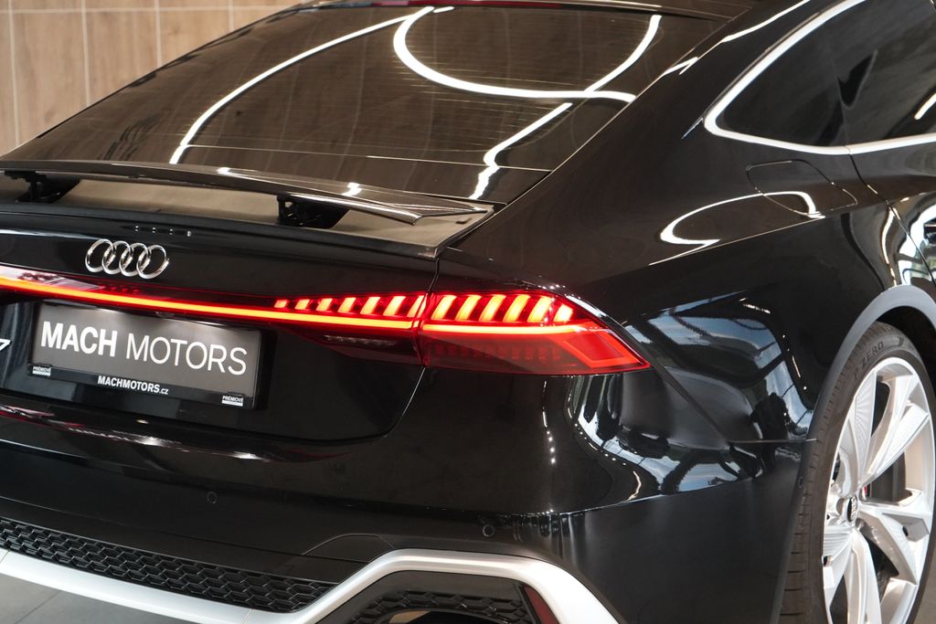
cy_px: 312
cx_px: 468
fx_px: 1820
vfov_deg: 19.5
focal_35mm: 70
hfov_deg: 28.8
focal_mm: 70
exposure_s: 1/160
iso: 10000
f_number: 5.6
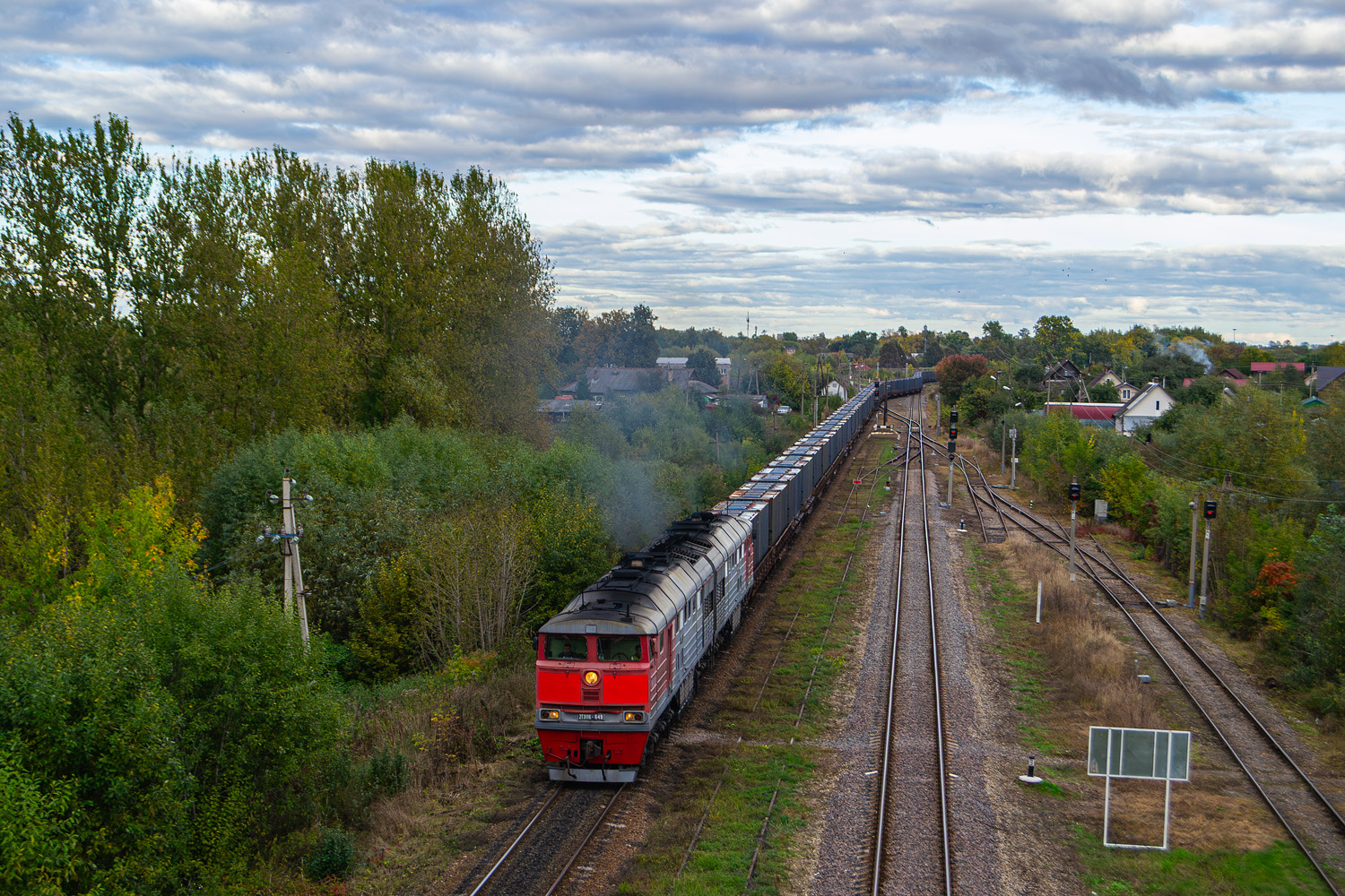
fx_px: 1905
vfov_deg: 26.5
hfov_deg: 38.9
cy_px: 448
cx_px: 672
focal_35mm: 51
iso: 220
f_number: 6.3
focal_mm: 34
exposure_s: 1/200
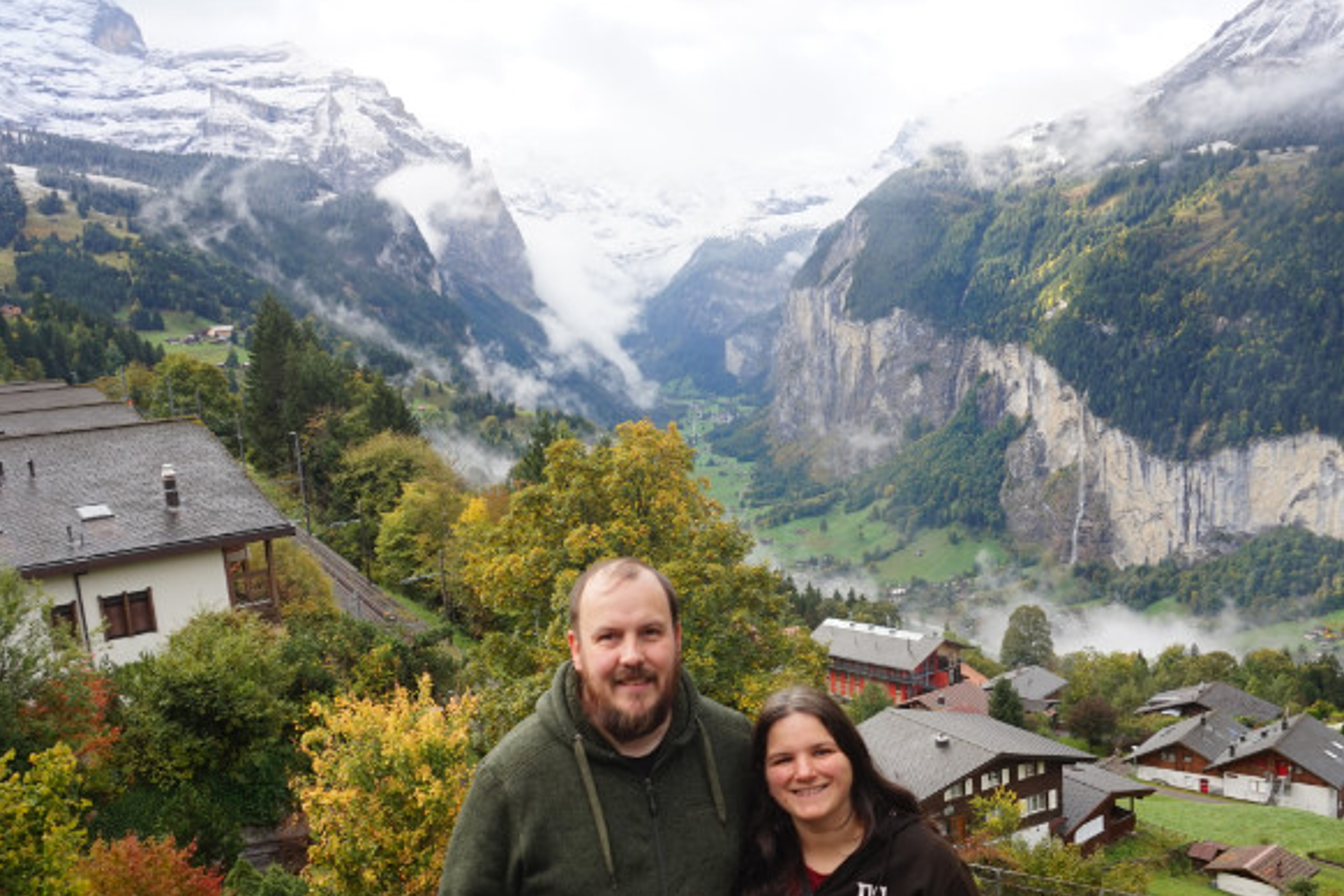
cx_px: 704
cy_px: 562
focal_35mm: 33
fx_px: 1232
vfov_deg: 39.7
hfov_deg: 57.2
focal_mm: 16
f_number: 7.1
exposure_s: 1/80
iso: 100
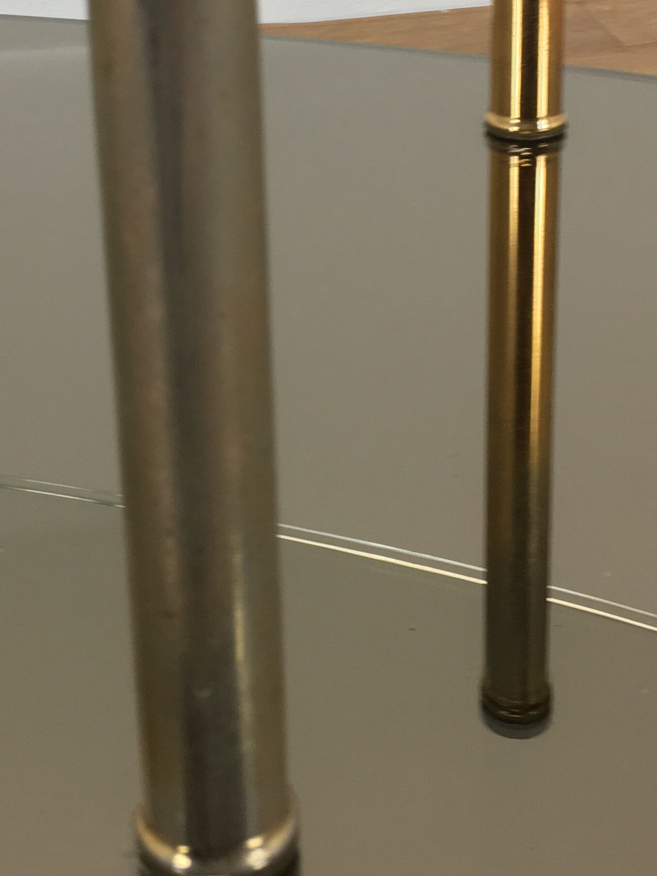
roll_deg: +2.9
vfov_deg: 28.8
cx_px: 209
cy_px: 110
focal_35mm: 65
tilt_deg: -19.9
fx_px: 1645
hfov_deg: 22.5
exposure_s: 1/33
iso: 50
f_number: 2.2
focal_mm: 4.15
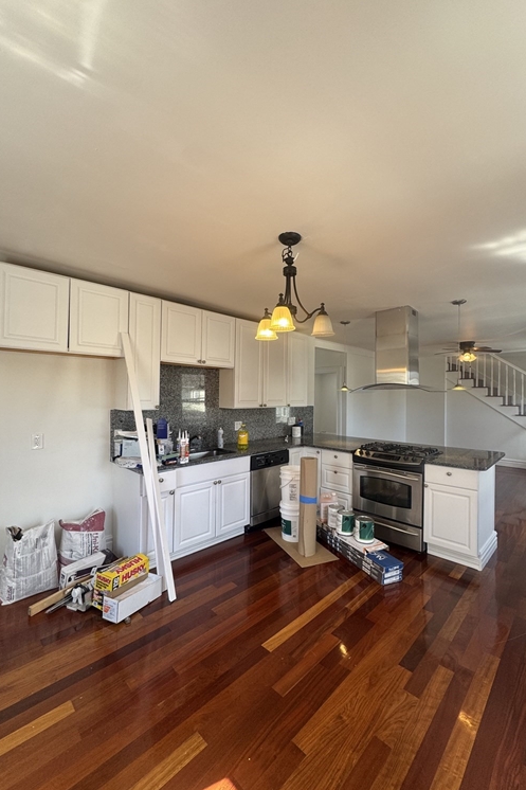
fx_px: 329
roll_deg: -0.7
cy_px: 394
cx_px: 274
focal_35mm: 15
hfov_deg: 77.3
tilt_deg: +0.1
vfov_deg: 100.4
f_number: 2.2
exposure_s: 1/99
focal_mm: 2.22
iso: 64
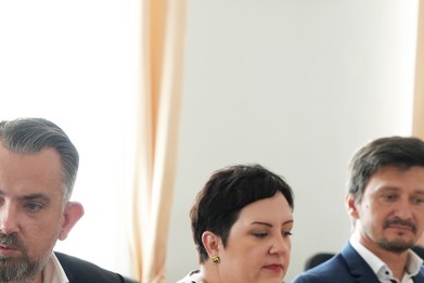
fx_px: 2063
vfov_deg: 7.8
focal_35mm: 175
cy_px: 314
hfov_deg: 11.6
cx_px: 10
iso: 500
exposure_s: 1/160
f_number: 4
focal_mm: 66.8
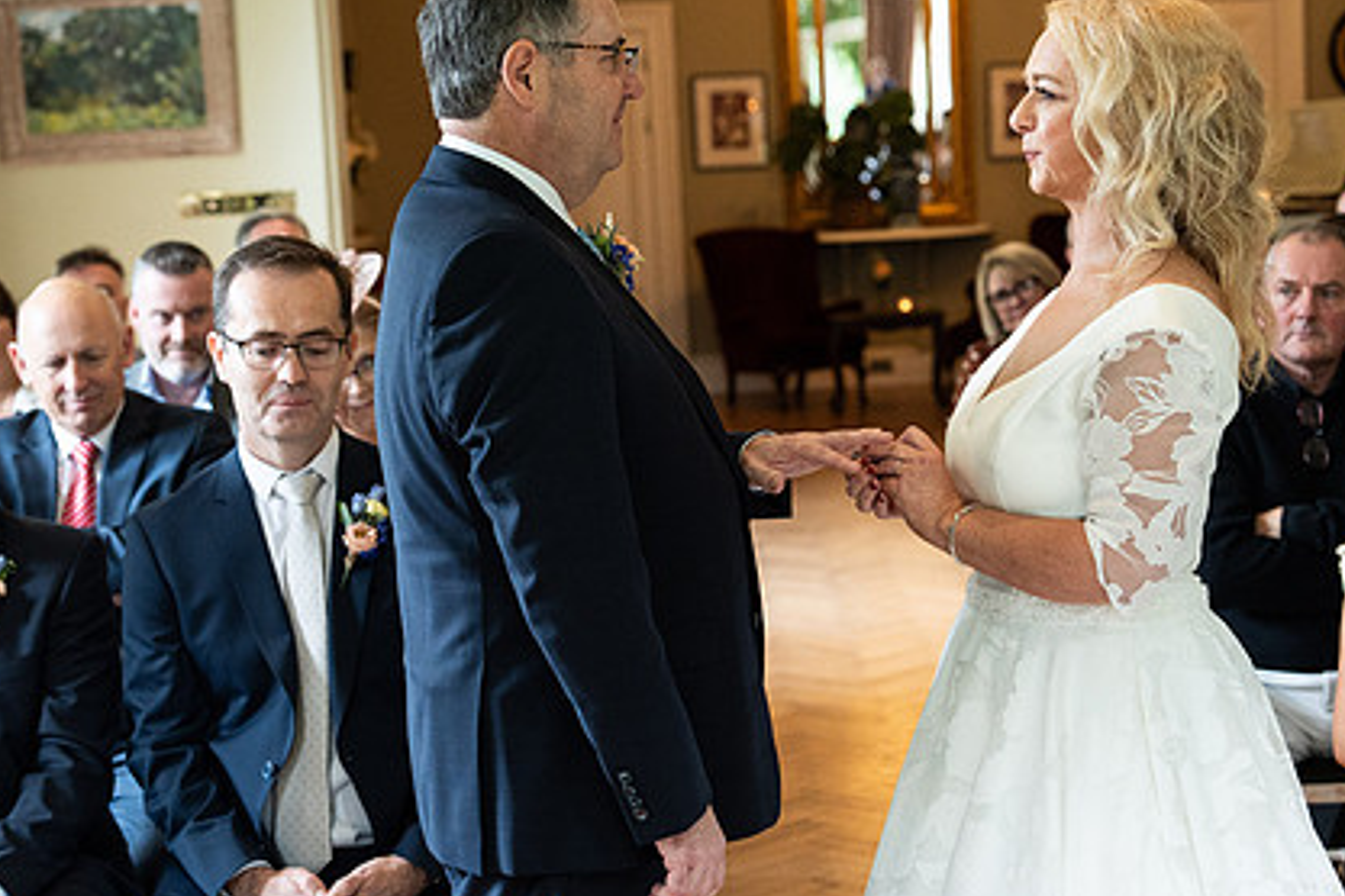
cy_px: 433
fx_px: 2652
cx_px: 703
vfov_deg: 19.2
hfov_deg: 28.5
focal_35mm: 71
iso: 3200
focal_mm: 51
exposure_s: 1/200
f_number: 3.5
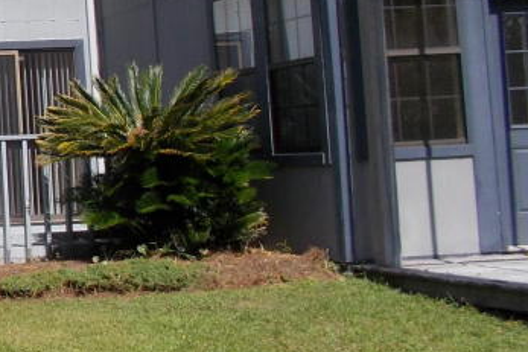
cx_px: -250
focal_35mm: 89
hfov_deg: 20.0
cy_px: 90
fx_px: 1305
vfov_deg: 15.3
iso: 80
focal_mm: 4.1
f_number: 3.3
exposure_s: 1/800
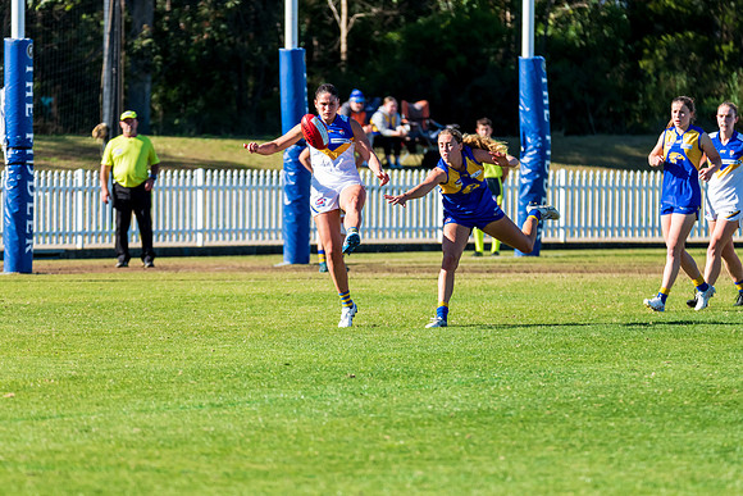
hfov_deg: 6.4
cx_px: 346
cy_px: 265
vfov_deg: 4.3
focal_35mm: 321
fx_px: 6620
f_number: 6.3
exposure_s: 1/2000
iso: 800
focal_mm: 300
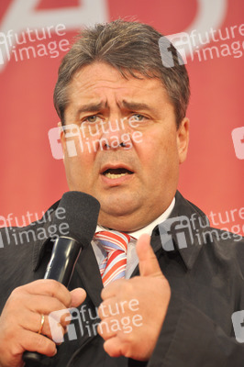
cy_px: 184
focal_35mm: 315
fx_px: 3208
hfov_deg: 4.4
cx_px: 122
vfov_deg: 6.5
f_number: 5.3
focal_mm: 210
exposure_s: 1/250
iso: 450
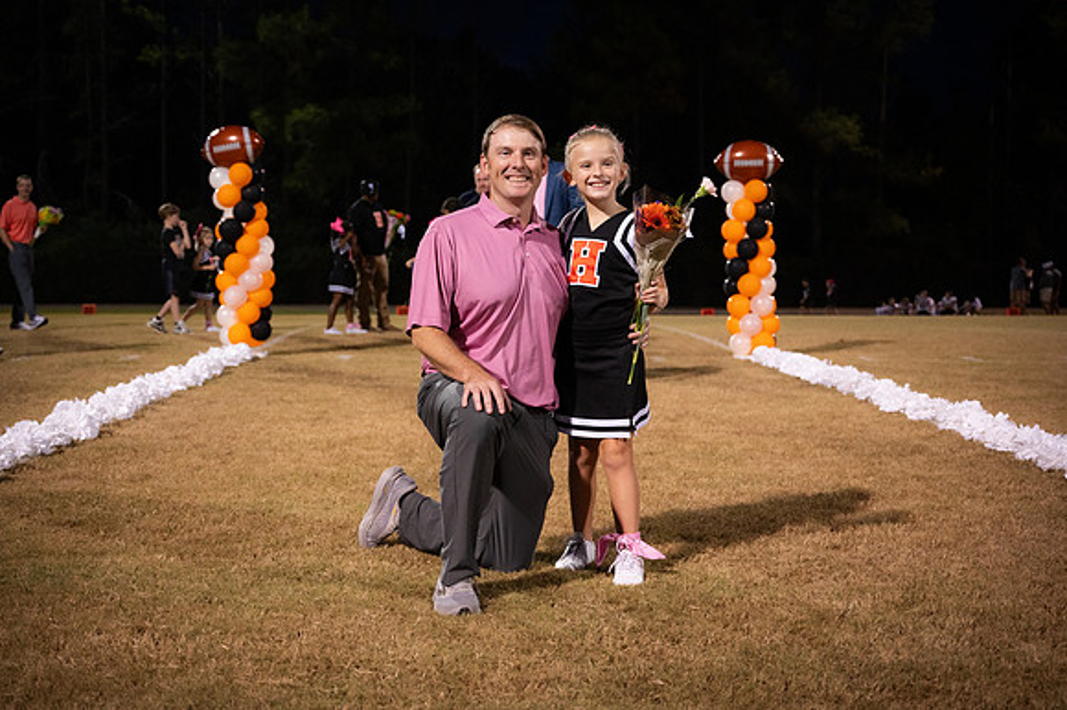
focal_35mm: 50
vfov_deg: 27.0
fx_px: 1481
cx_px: 534
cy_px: 355
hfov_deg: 39.6
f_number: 4
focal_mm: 50
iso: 3200
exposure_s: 1/250
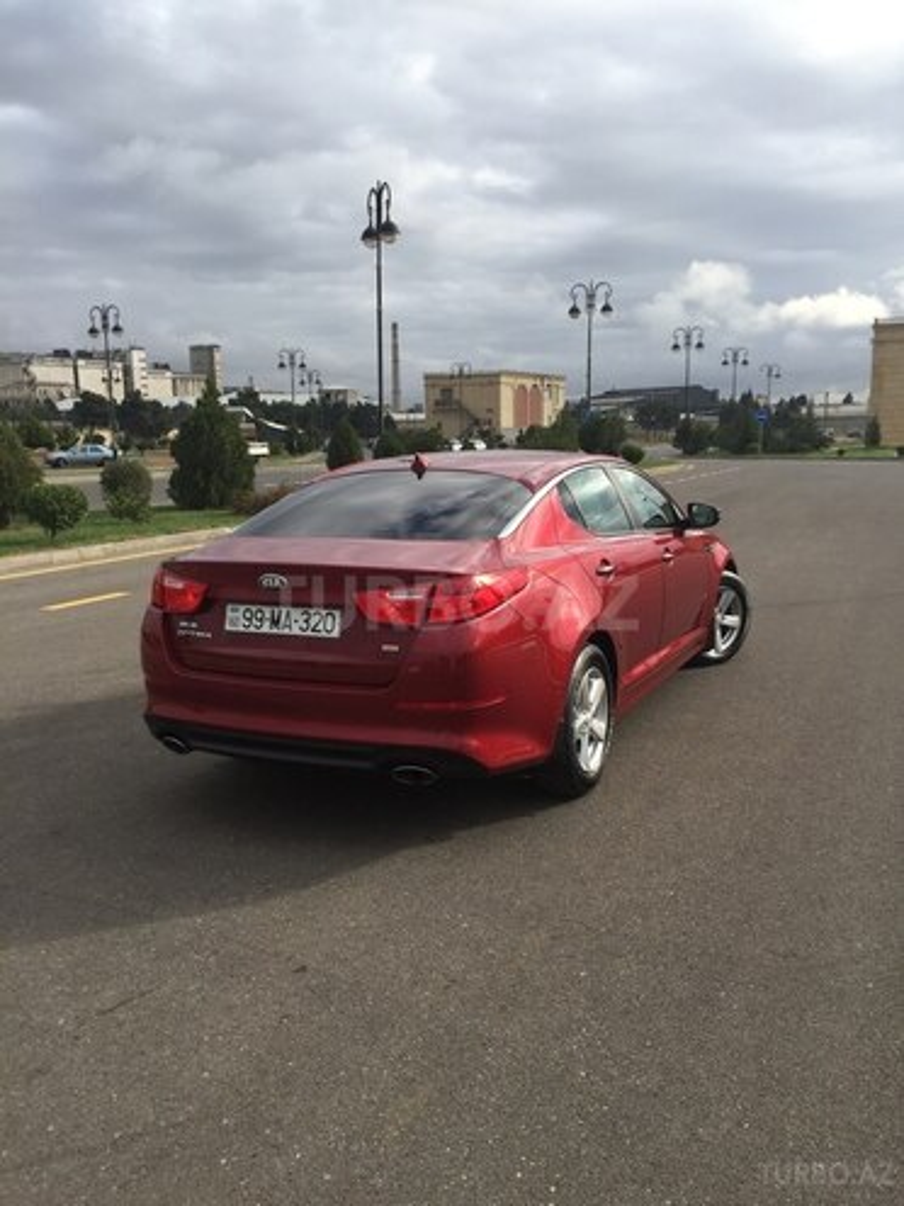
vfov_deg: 61.7
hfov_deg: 48.2
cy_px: 603
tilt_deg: -9.2
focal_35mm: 29
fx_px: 1010
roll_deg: +1.1
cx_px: 452
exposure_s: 1/1130
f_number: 2.2
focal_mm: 4.15
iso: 32
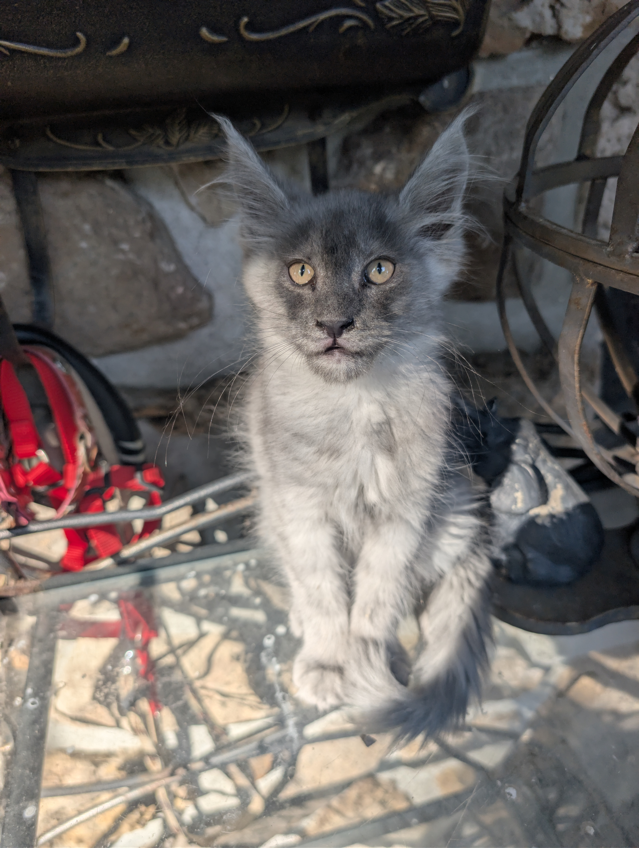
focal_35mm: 24
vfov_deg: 71.5
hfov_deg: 56.9
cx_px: 320
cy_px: 424
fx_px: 589
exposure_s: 1/413
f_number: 1.68
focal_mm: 6.9
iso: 44
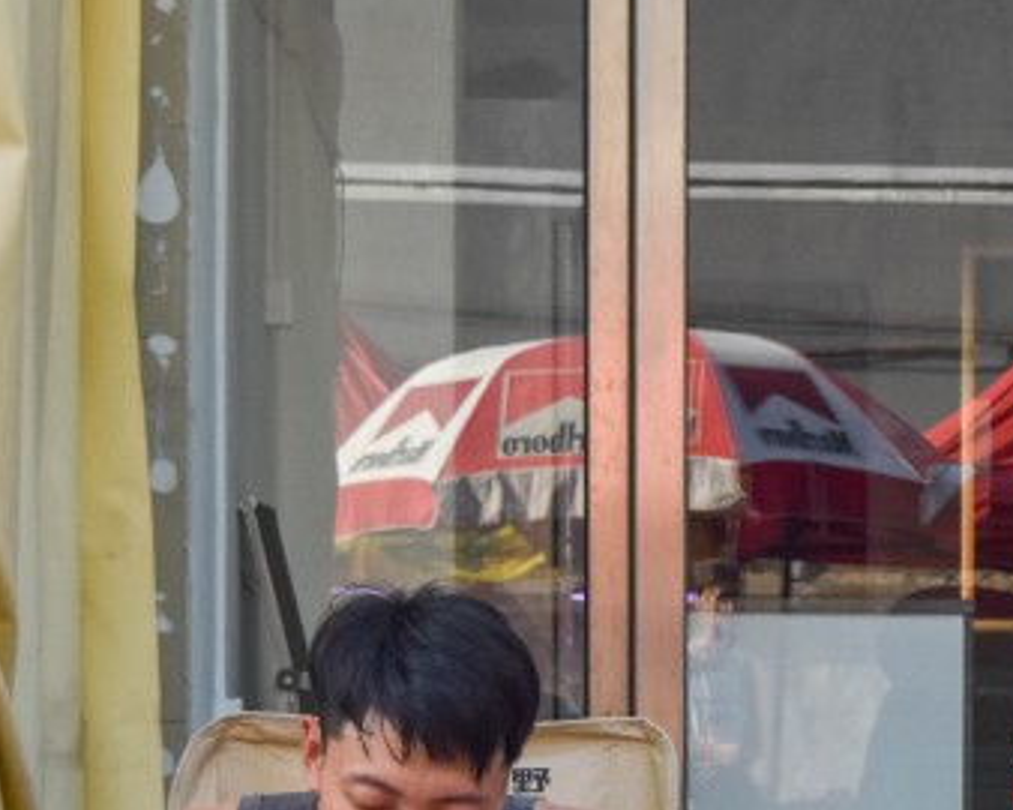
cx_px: 1043
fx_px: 5124
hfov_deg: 11.2
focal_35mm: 171
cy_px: 816
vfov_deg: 9.0
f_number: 4.8
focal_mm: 38
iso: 560
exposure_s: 1/1000
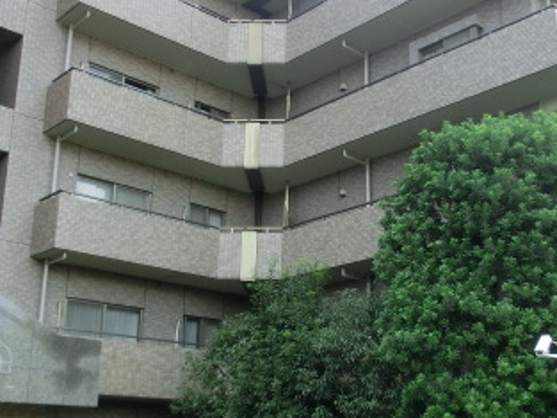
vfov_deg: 29.7
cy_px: 240
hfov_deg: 38.7
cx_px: 335
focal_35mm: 49
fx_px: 789
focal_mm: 4.24
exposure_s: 1/200
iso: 100
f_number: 3
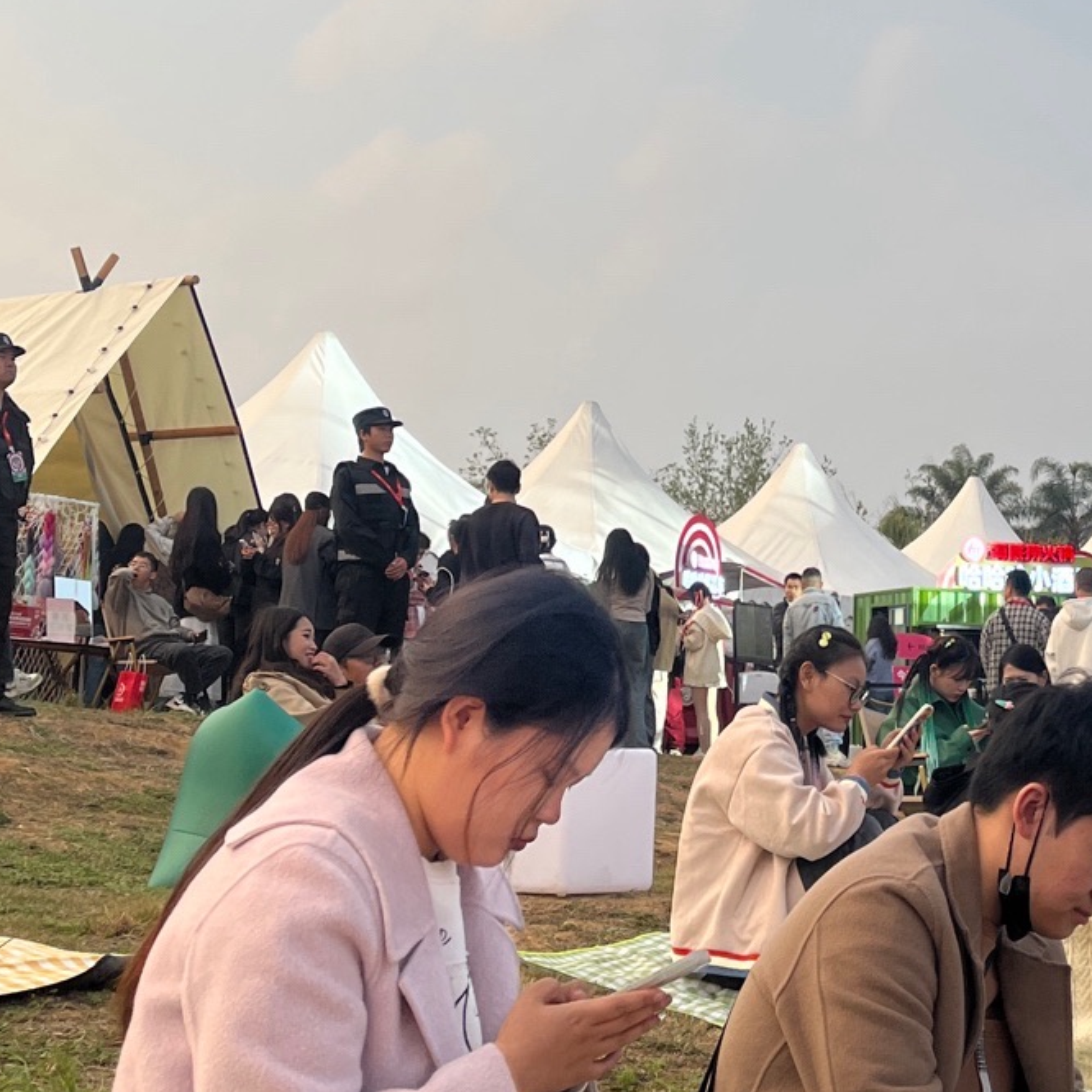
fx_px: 2463
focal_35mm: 69
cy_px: 282
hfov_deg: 24.6
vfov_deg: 24.7
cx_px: 862
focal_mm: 5.1
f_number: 1.6
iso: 40
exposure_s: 1/203
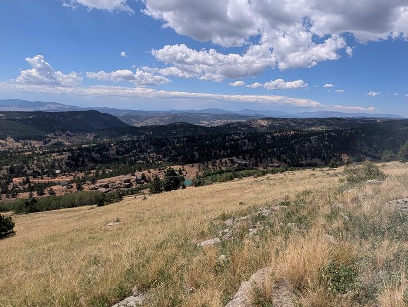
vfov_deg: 63.4
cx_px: 277
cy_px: 170
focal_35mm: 21
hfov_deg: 76.0
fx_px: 248
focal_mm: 2.02
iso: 55
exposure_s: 1/6494
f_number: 1.7
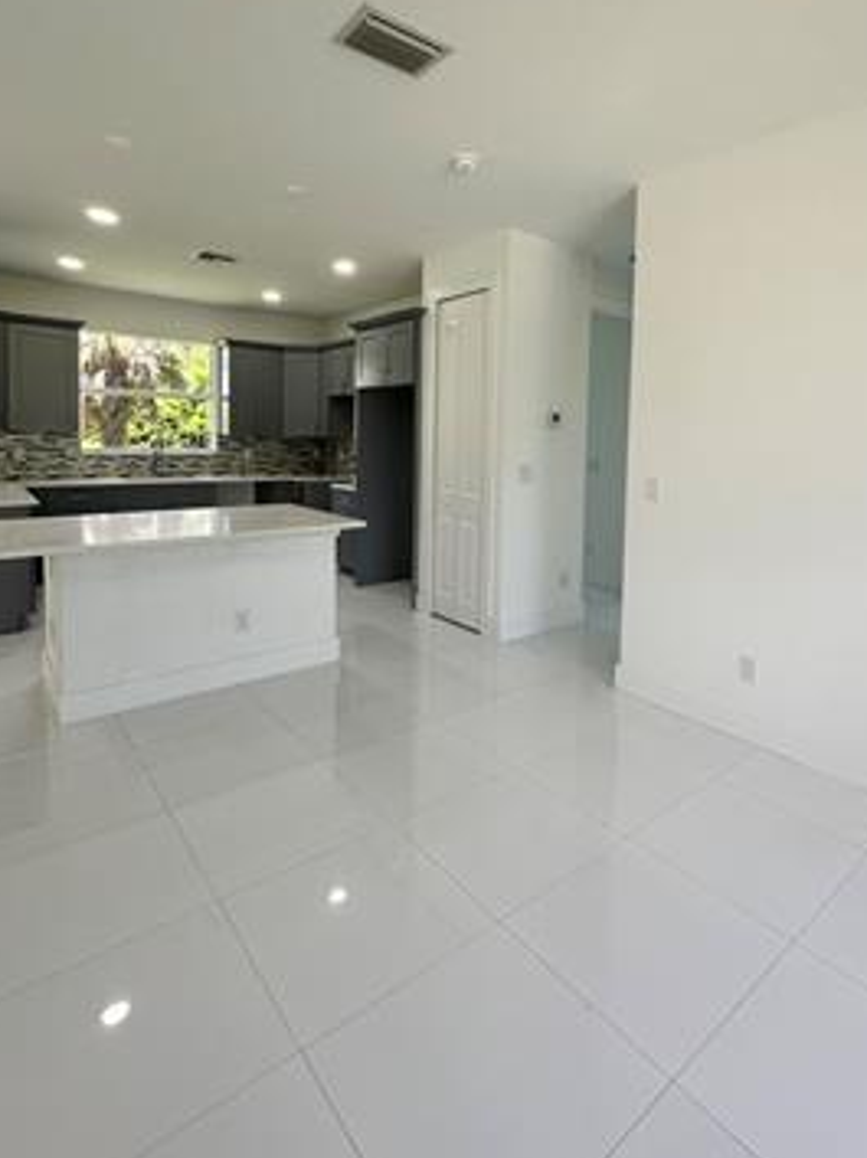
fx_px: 635
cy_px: 478
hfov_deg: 68.1
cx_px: 510
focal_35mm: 19
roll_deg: -2.1
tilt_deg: -3.2
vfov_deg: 83.9
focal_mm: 2.22
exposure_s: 1/120
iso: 80
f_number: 2.2
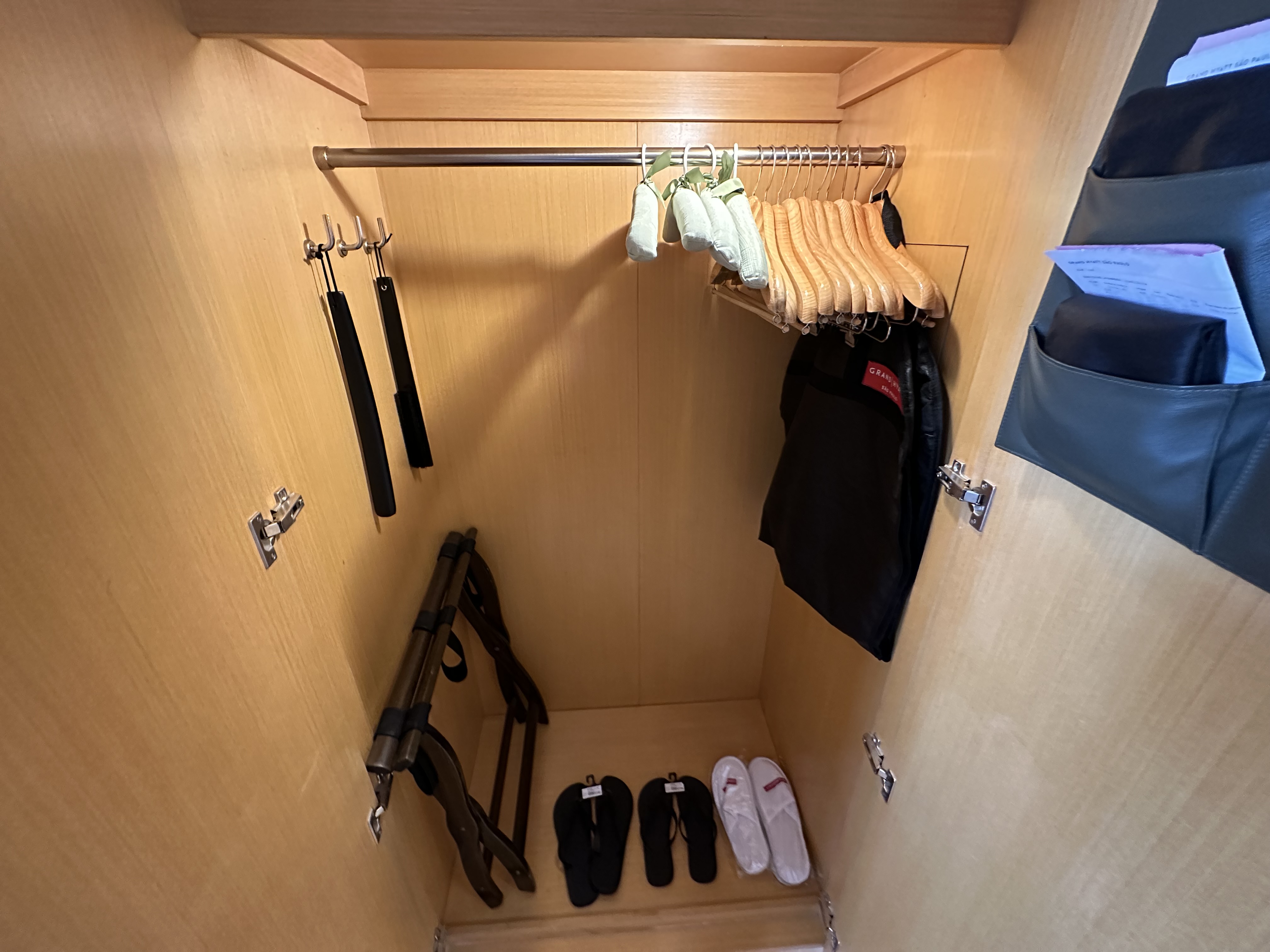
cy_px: 476
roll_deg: +1.3
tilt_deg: -25.5
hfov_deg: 102.1
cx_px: 635
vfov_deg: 85.7
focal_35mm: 14
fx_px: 514
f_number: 2.2
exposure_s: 1/40
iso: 1000
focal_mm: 2.22
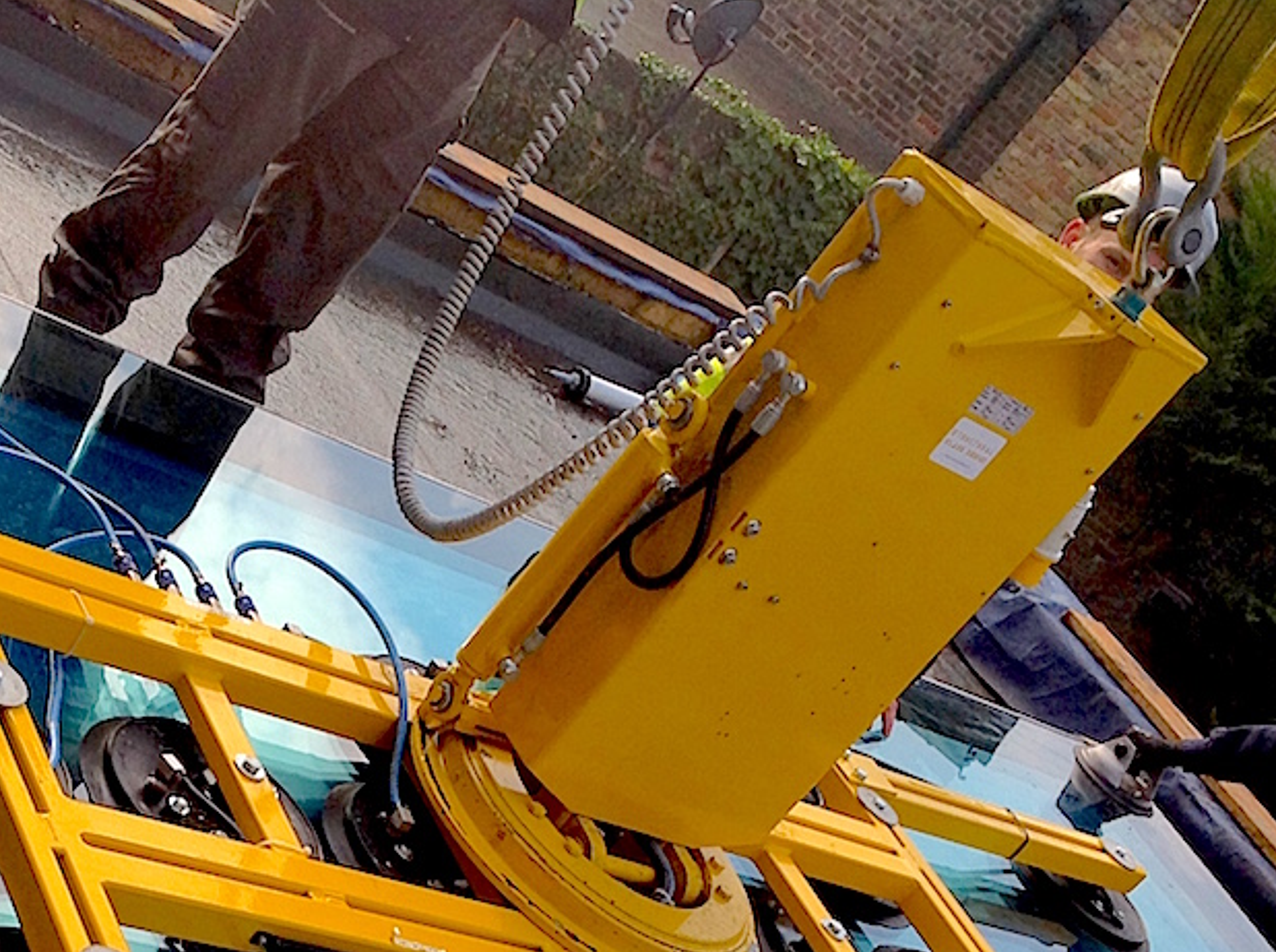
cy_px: 907
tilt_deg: -29.5
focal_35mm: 68
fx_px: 2502
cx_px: 277
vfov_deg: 21.0
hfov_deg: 28.1
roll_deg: -44.4
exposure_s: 1/756
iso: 50
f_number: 2.4
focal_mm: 4.28
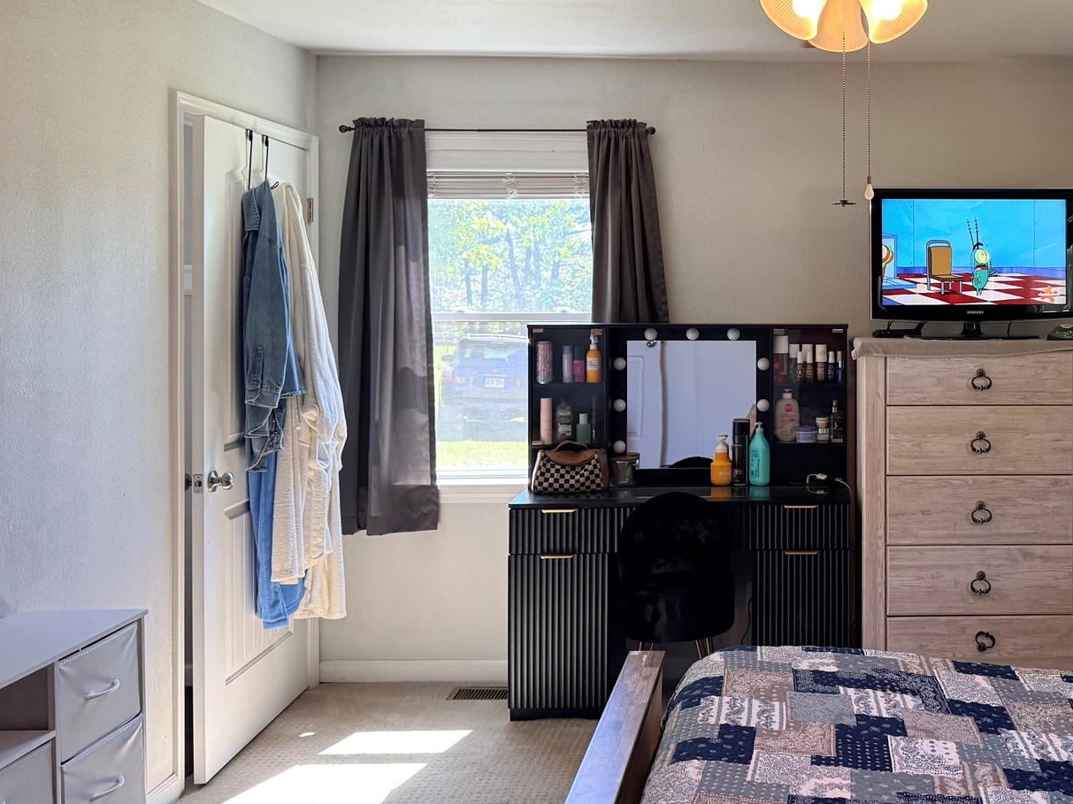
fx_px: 1178
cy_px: 314
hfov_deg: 46.6
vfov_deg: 37.5
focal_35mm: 38
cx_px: 846
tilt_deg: +1.9
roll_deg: +0.0
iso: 160
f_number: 1.78
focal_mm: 6.76
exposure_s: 1/120
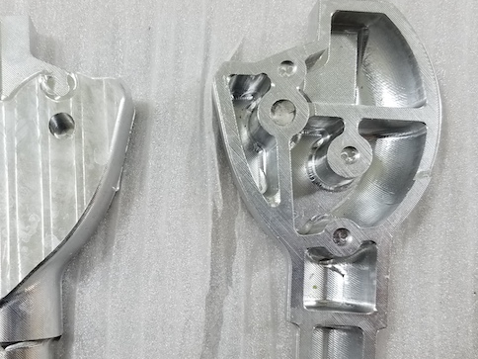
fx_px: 594
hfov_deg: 43.4
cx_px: 174
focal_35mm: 43
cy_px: 226
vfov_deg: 33.4
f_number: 1.7
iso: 100
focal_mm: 4.25
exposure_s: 1/50
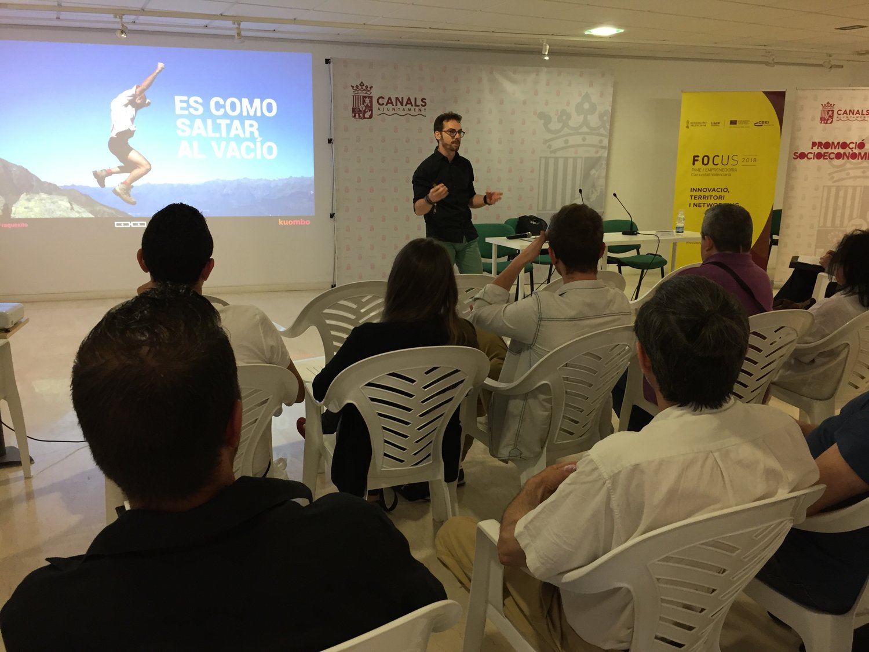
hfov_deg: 61.7
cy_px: 326
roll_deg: -1.0
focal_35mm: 29
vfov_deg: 48.2
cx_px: 434
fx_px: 728
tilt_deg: -14.6
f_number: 2.2
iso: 125
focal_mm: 4.15
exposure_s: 1/33
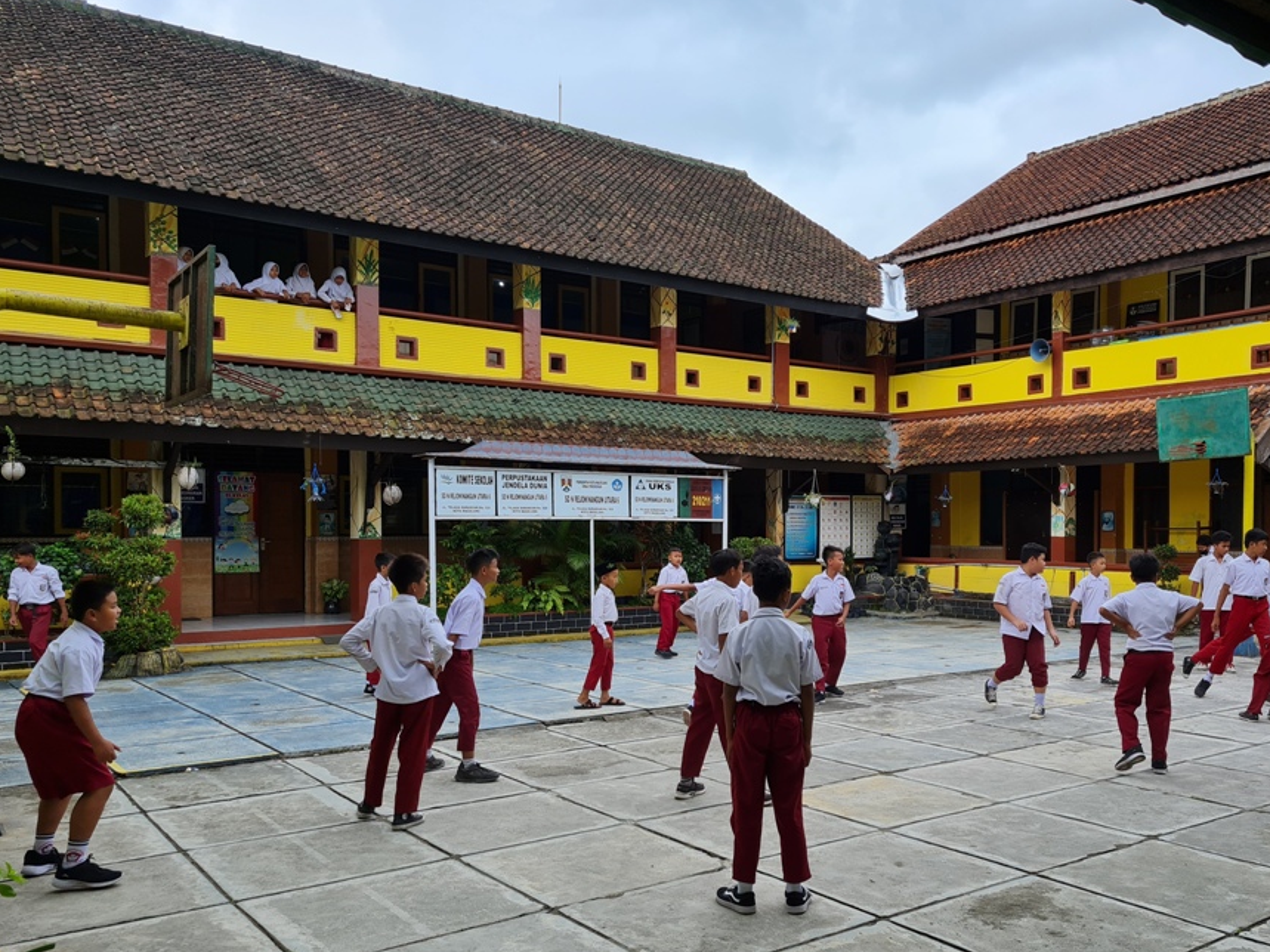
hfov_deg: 58.0
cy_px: 554
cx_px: 754
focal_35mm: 31
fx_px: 1137
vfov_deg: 45.3
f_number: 1.8
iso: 50
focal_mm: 5.4
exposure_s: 1/1112
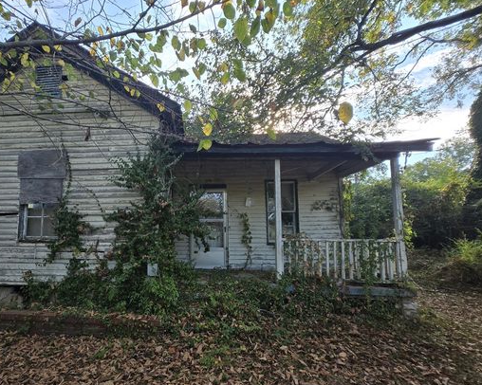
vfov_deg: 79.8
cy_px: 221
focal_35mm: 16
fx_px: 228
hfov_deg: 91.5
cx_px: 184
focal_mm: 1.7
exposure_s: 1/331
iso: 25
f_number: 2.2
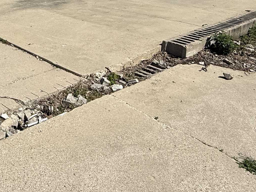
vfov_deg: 31.1
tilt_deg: -7.6
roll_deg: -0.4
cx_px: 34
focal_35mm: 42
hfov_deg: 41.8
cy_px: -12
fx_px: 311
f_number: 2.2
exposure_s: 1/5155
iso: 50
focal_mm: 2.22
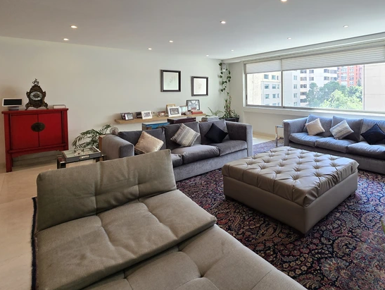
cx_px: 275
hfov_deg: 79.9
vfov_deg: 67.0
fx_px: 211
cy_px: 98
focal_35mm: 19
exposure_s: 1/60
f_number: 2.2
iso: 80
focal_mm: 2.2
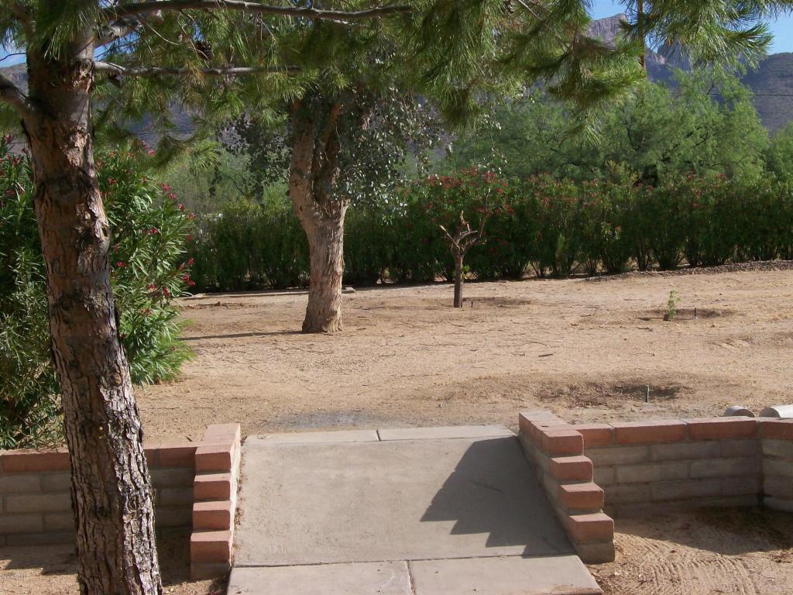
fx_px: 1283
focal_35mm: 56
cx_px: 396
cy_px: 298
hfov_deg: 34.3
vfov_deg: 26.1
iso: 80
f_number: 6
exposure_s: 1/410
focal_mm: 9.4
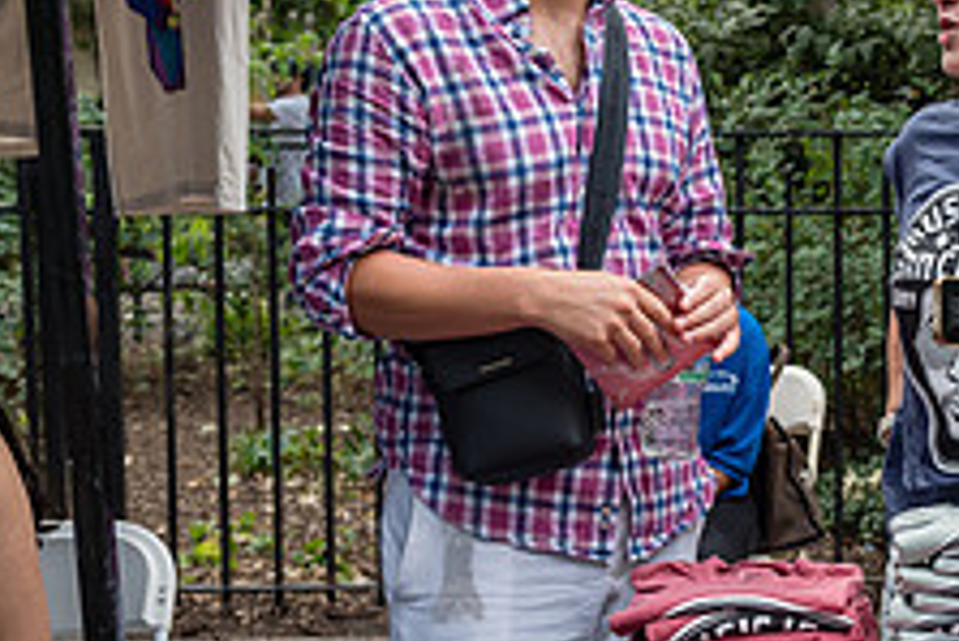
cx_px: 1011
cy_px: 338
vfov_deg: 15.0
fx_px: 2426
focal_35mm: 91
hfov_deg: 21.4
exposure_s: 1/250
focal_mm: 34
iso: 200
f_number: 3.5
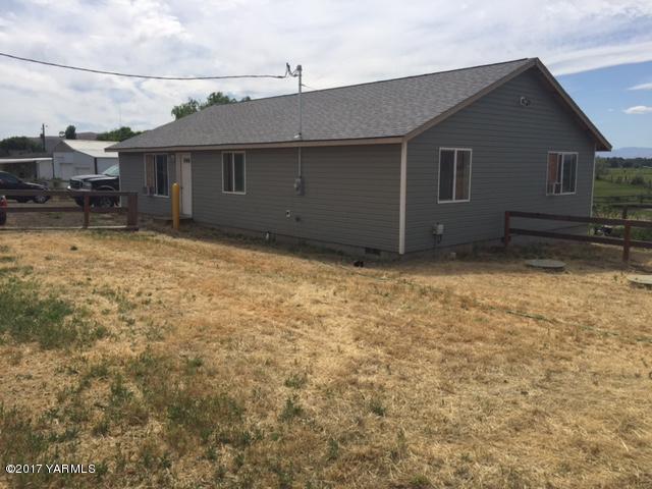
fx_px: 546
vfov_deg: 48.2
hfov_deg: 61.7
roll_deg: -1.6
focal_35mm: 29
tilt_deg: -7.5
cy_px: 244
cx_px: 326
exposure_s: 1/4950
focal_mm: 4.15
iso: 32
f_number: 2.2
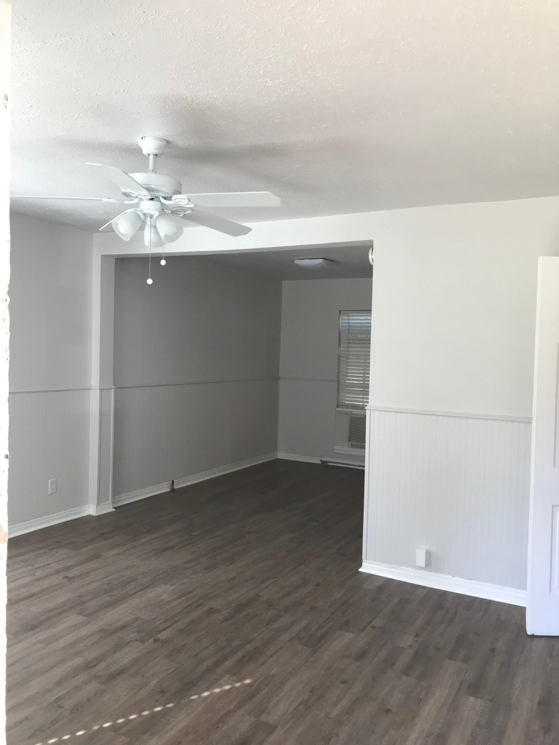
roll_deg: -1.2
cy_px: 372
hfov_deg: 49.7
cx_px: 280
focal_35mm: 28
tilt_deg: -1.9
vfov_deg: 63.4
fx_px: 603
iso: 40
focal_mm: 3.99
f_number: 1.8
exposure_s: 1/120
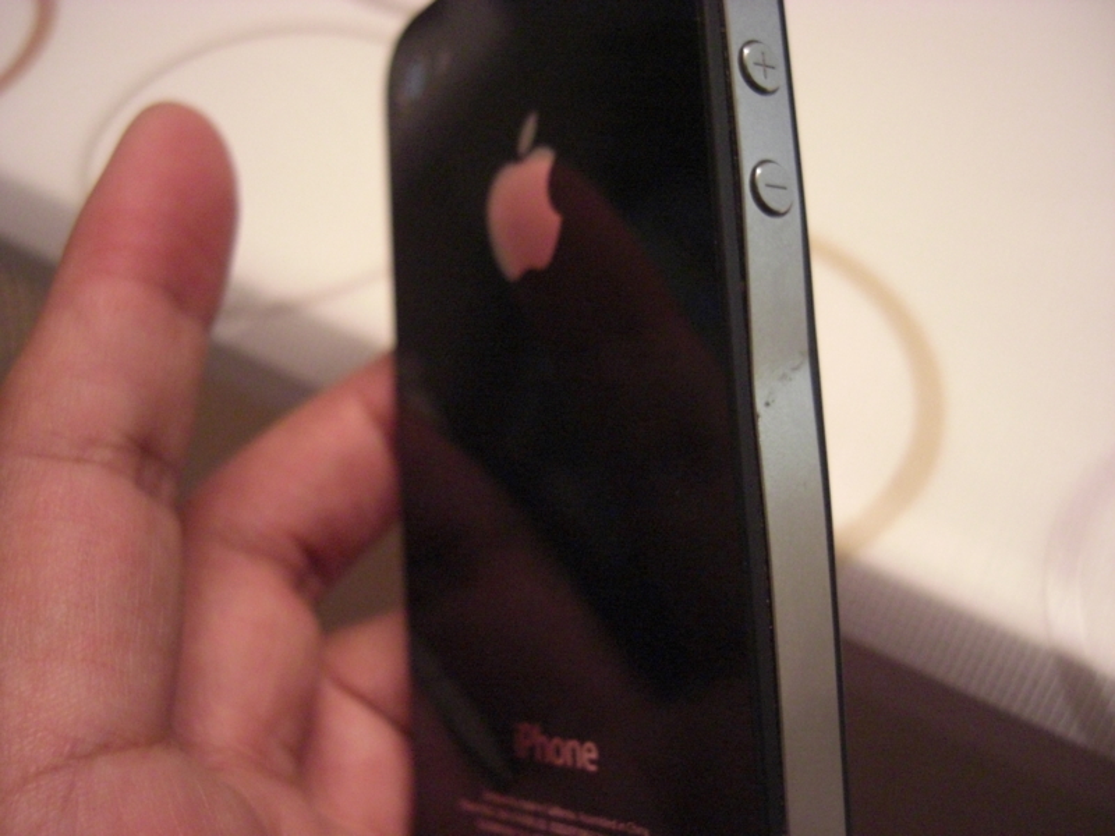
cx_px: 558
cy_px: 418
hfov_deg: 49.0
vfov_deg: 37.7
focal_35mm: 38
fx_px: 1224
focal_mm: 7.9
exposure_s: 1/60
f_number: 2.8
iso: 800
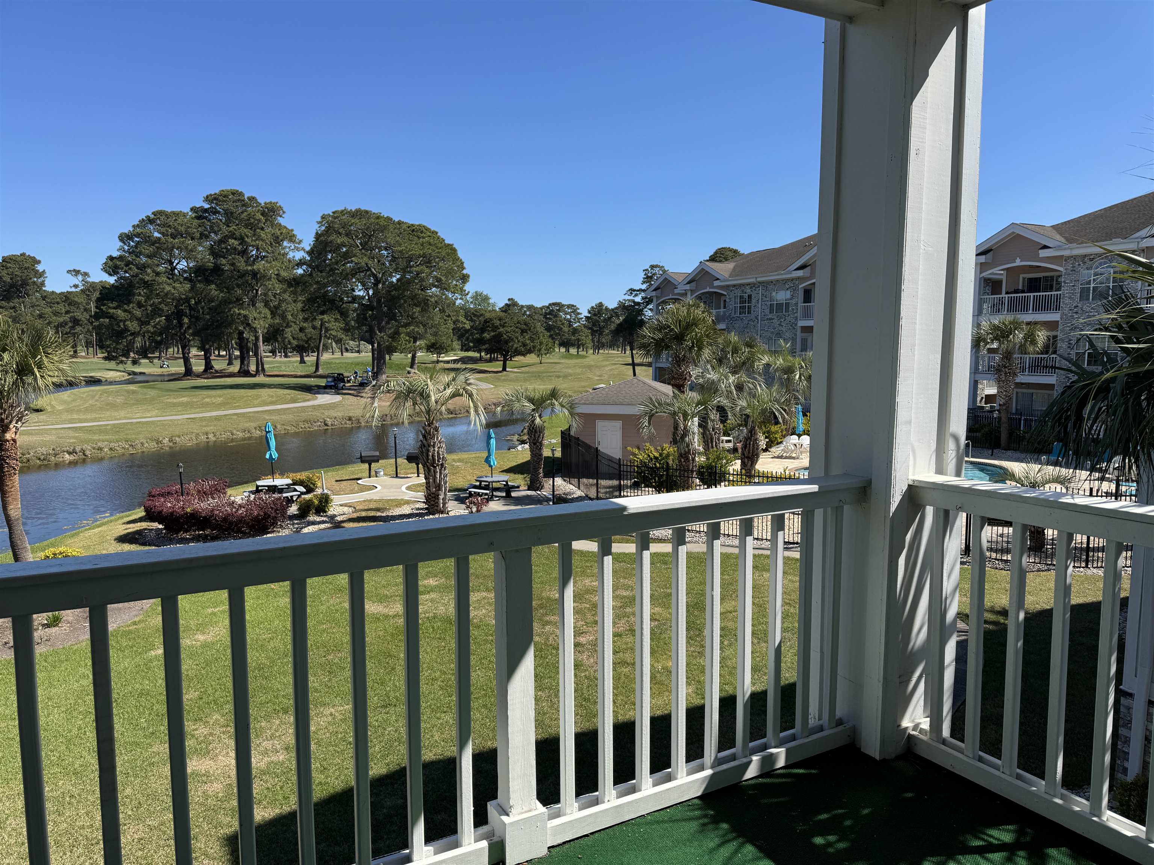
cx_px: 577
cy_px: 432
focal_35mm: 24
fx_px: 800
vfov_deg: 56.8
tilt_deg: -7.4
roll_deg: +0.3
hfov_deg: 71.6
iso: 80
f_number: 1.78
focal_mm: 6.76
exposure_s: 1/4310
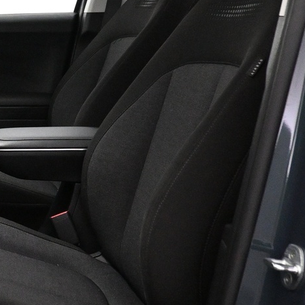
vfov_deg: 24.3
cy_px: 116
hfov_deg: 22.7
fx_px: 708
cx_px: -43
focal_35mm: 71
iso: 4000
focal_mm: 16
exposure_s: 1/100
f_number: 3.5
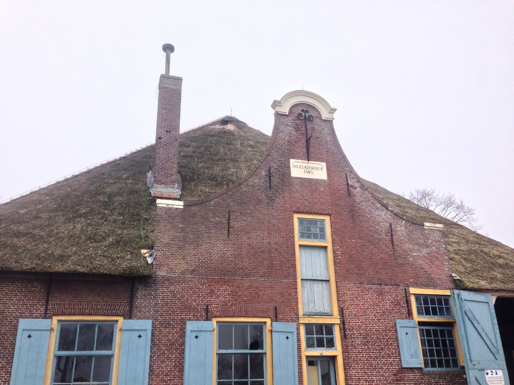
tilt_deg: +22.2
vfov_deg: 42.9
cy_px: 192
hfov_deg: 55.4
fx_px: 490
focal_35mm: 33
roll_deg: -0.3
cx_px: 257
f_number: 2.4
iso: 50
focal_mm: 4.12
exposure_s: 1/874
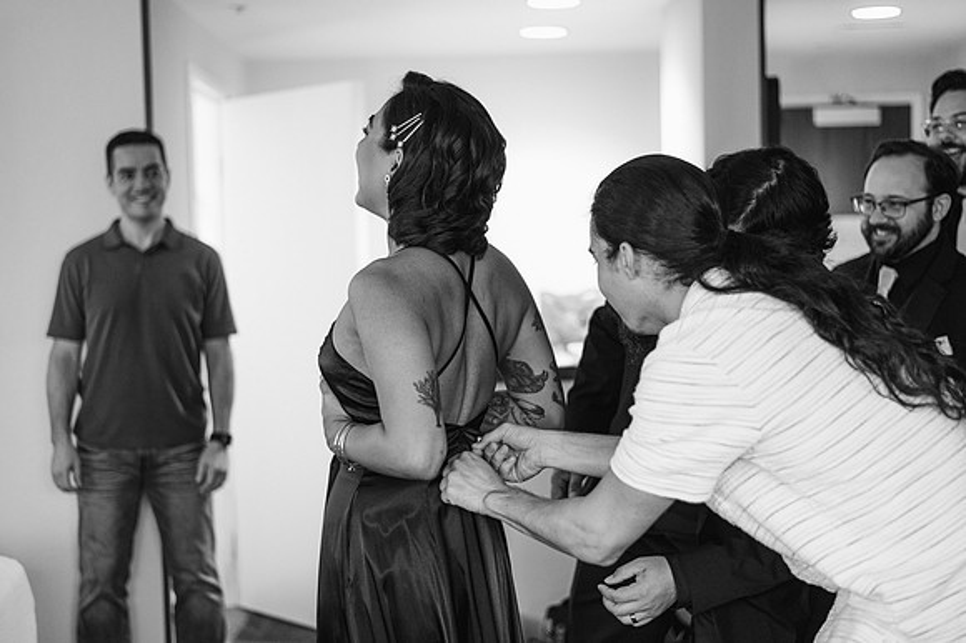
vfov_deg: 26.5
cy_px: 322
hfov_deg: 38.9
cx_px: 483
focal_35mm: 51
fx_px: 1367
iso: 1000
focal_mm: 50
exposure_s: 1/125
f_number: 2
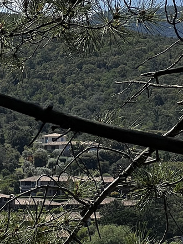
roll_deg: +0.0
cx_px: -107
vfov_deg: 7.0
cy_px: 347
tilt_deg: -2.7
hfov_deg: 5.3
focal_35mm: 280
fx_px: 1974
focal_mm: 9
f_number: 2.8
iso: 32
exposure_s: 1/847
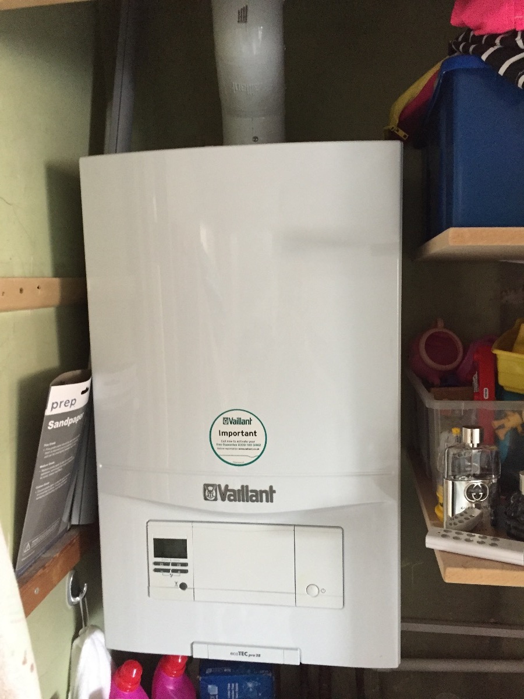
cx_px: 262
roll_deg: +1.5
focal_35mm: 29
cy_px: 350
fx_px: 585
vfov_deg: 61.7
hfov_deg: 48.2
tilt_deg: -5.2
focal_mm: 4.15
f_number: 2.2
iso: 250
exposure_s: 1/17
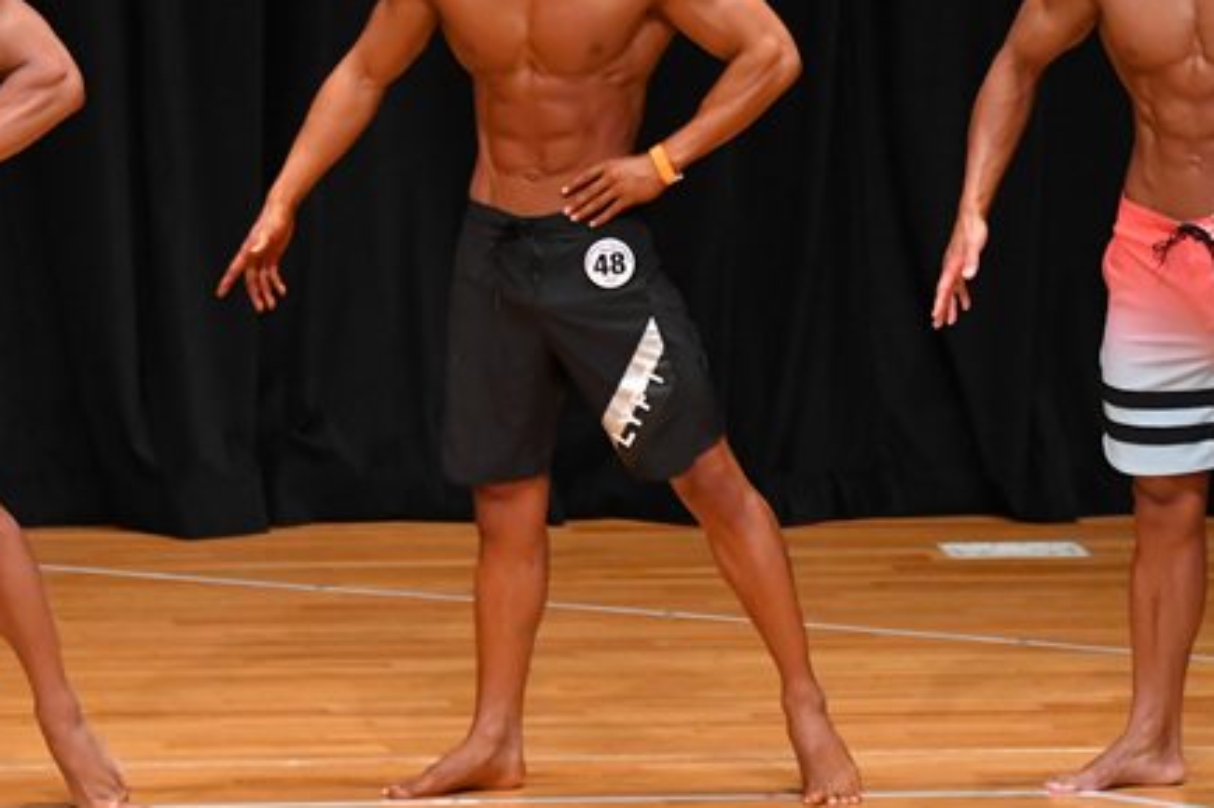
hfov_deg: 4.5
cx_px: 835
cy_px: 294
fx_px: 15337
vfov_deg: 3.0
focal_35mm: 455
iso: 4000
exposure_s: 1/400
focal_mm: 170
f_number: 5.6
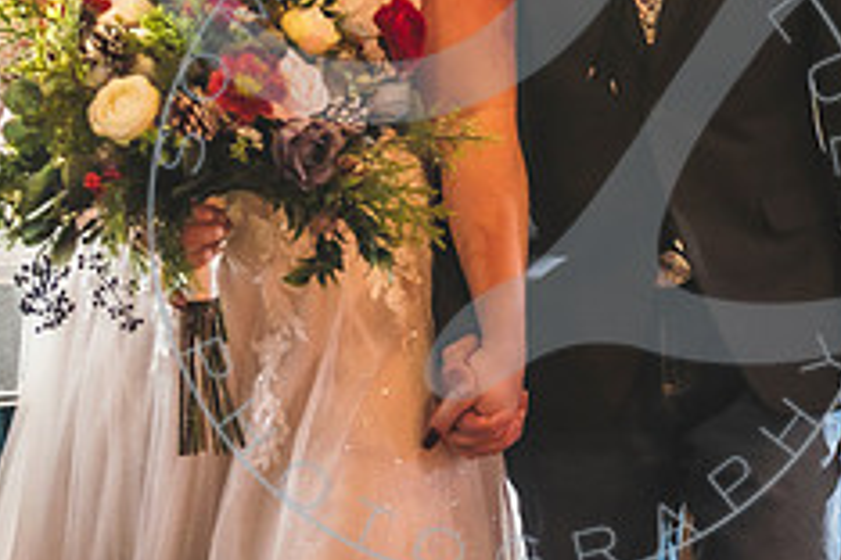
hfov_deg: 6.3
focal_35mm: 328
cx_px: 757
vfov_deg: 4.2
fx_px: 7662
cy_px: -80
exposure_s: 1/200
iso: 1000
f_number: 2.8
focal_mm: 120
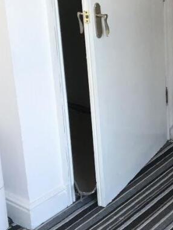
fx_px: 519
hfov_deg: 17.7
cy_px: 57
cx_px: 223
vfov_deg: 24.7
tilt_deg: -18.6
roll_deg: +0.1
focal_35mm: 78
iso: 80
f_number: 2.2
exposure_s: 1/33
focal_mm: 4.15
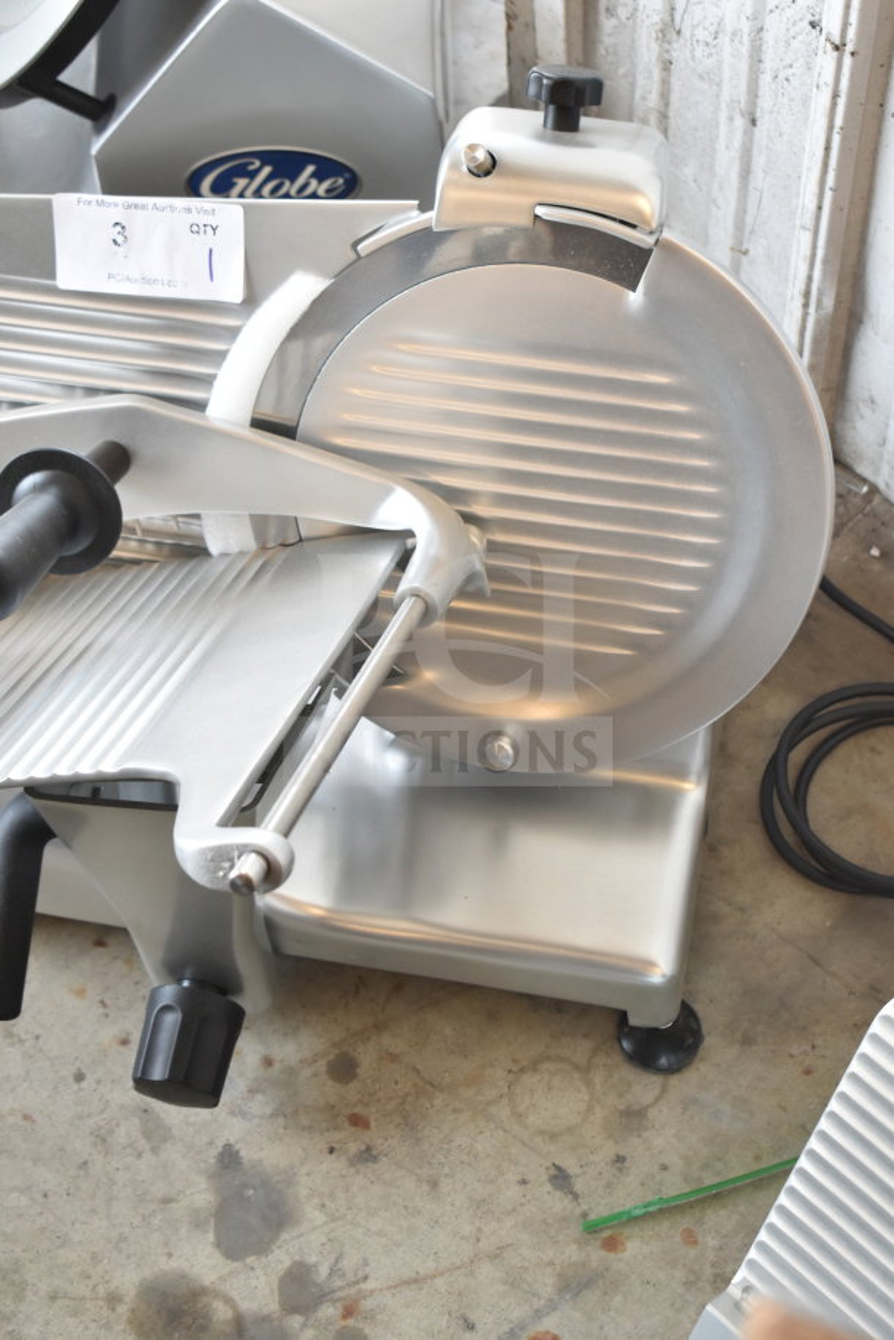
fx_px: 2235
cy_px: 670
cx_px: 447
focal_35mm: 60
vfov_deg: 33.4
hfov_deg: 22.6
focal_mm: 40
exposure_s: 1/60
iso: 900
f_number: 5
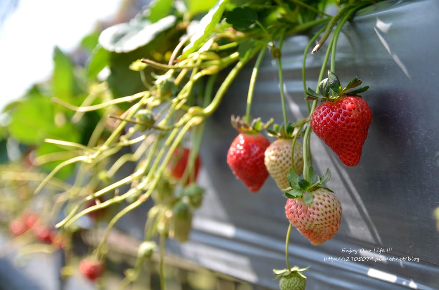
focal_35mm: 54
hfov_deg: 36.9
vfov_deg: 24.9
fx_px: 657
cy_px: 145
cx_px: 220
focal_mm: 36
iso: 400
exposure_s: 1/1600
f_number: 2.8
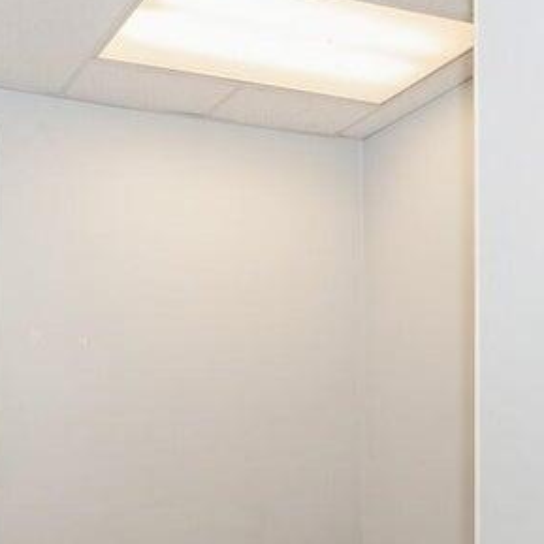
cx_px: 36
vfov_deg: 33.6
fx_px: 853
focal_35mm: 48
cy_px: 486
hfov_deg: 33.2
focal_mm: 17
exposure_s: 1/30
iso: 200
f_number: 8
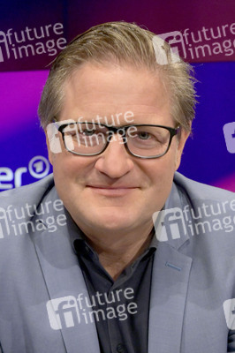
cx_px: 118
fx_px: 373
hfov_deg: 35.0
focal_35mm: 38
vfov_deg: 50.7
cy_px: 176
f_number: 6.3
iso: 2500
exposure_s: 1/320
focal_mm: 38
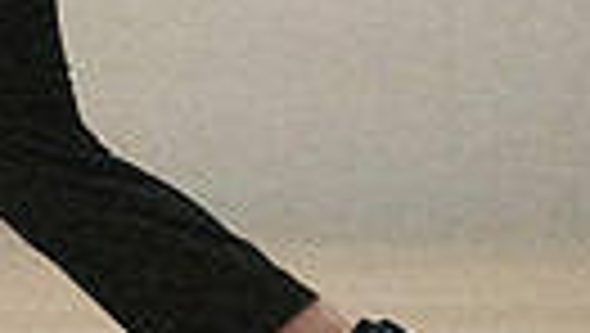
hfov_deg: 3.8
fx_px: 8895
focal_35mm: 568
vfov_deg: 2.1
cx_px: -212
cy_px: -9
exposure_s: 1/1250
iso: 10000
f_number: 4
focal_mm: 82
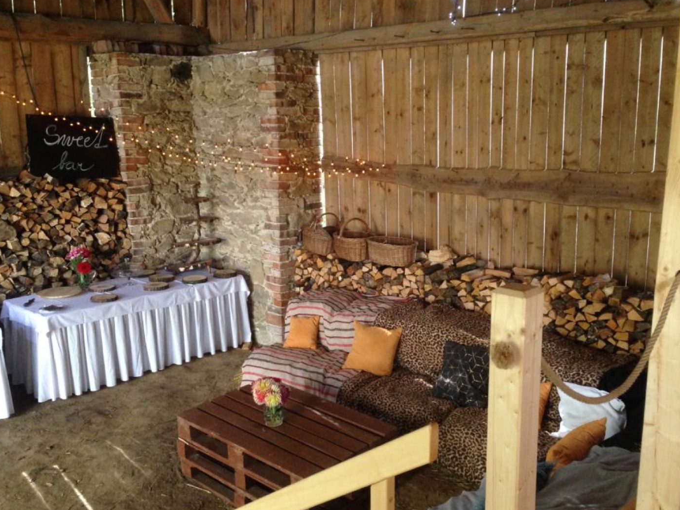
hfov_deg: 49.0
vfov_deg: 37.7
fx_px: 747
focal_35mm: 38
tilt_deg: -11.0
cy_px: 271
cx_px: 331
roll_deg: +0.6
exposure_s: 1/20
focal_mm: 4.12
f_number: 2.4
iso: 200
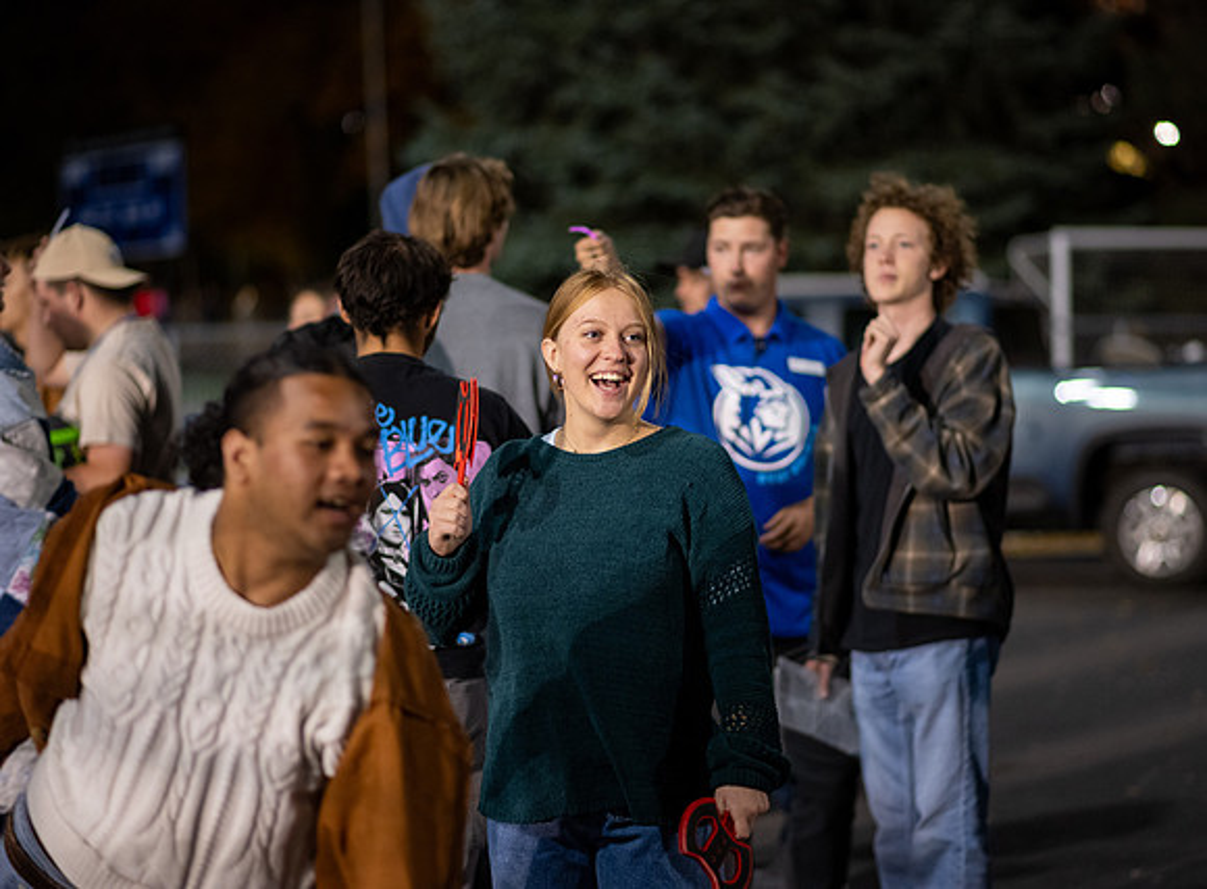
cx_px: 642
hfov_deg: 20.7
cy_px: 423
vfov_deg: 15.3
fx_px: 3302
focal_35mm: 95
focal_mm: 85
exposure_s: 1/125
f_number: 1.8
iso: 1600
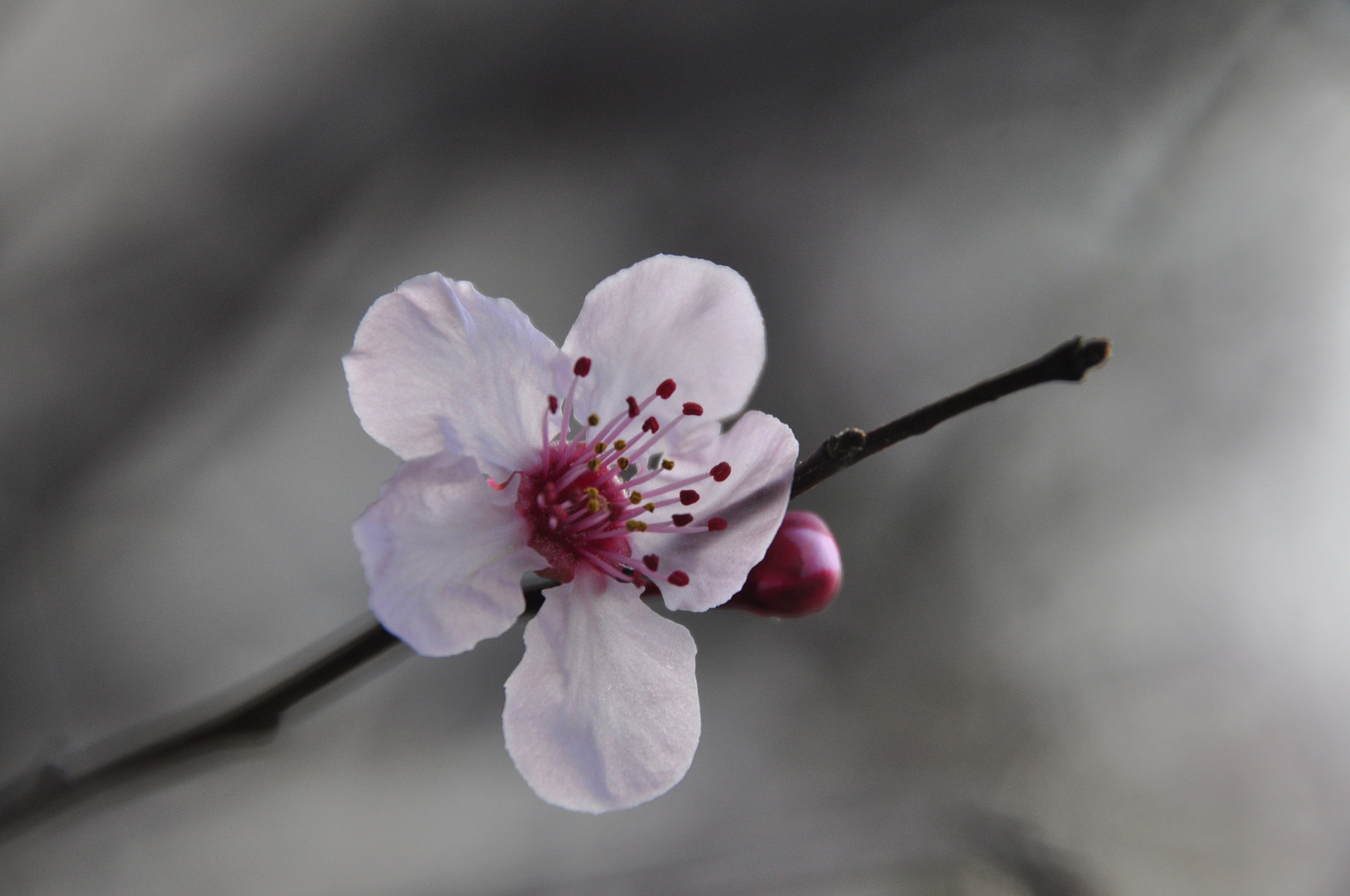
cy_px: 448
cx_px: 675
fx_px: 14045
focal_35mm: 375
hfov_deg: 5.5
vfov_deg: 3.7
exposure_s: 1/320
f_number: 6.3
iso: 400
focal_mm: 250
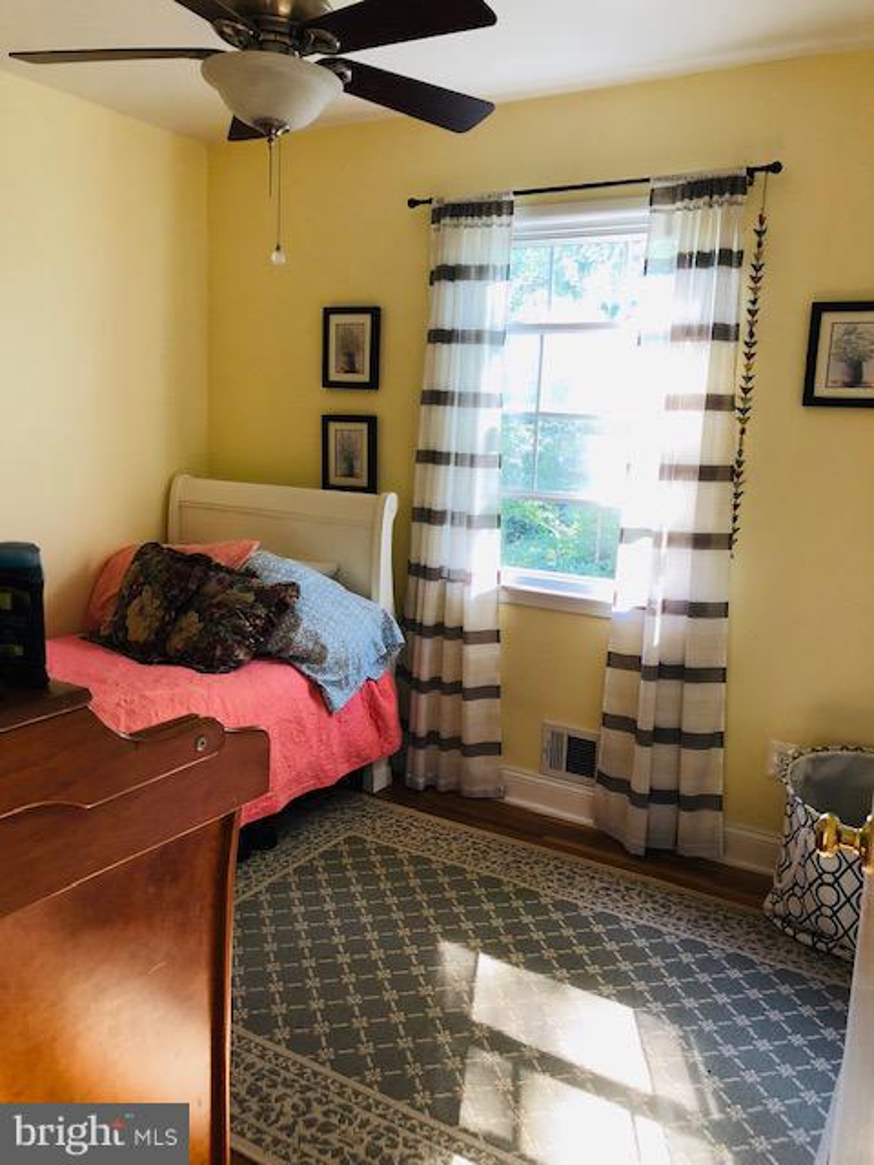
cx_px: 437
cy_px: 582
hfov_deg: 49.7
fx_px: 943
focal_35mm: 28
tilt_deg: -8.0
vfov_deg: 63.4
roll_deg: -1.5
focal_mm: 4
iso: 50
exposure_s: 1/15
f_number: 1.8
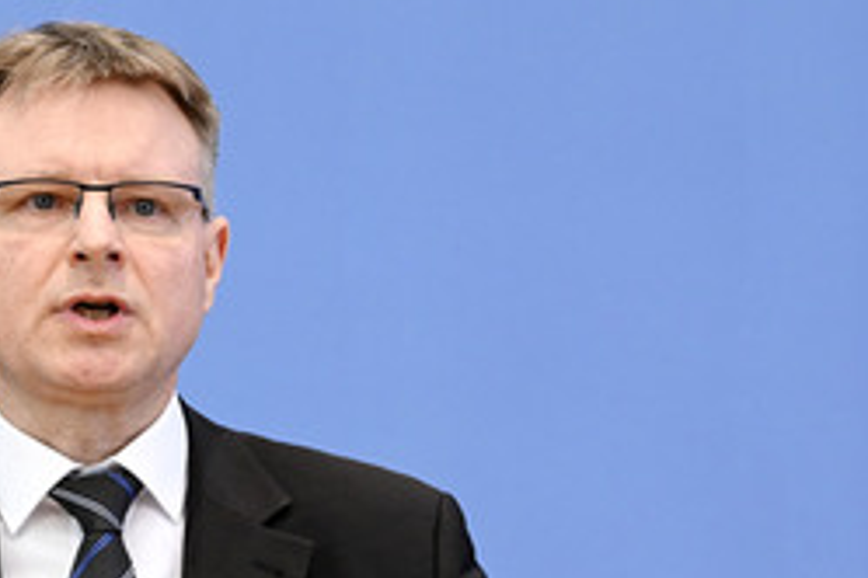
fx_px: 3399
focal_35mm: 141
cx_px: 103
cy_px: 494
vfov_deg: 9.7
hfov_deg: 14.4
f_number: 5
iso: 3200
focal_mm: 78
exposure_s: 1/640
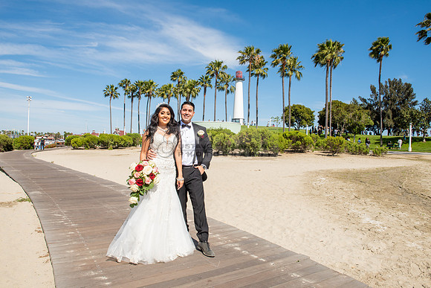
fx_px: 311
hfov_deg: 69.4
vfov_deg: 49.6
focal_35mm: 26
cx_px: 216
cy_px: 144
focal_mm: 26
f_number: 14
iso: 200
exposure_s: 1/320
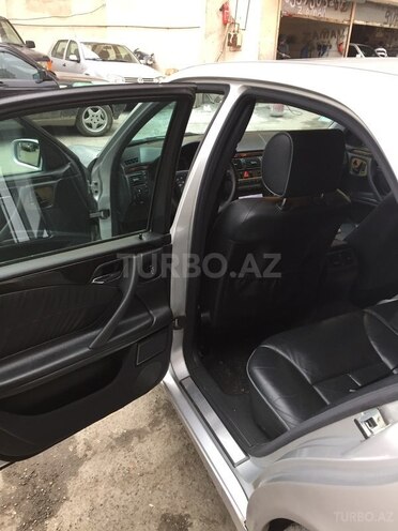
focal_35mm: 29
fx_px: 445
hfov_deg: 48.2
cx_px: 199
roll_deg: -0.6
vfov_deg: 61.7
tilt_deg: -25.3
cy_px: 266
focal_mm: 4.15
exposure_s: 1/33
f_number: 2.2
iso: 64
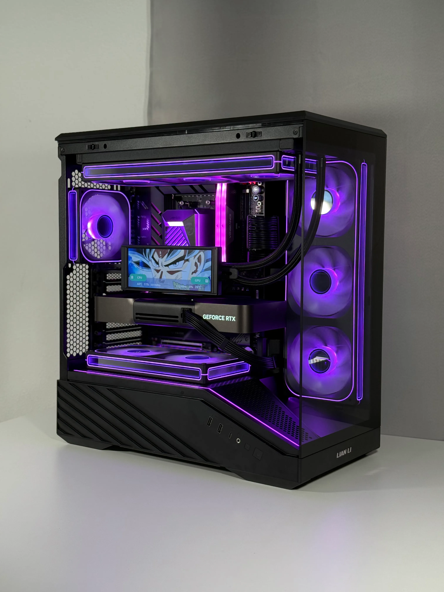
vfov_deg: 39.7
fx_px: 821
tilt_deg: -2.1
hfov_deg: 30.3
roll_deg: -0.7
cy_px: 296
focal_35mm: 48
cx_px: 222
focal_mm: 6.76
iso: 125
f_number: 1.78
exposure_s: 1/60
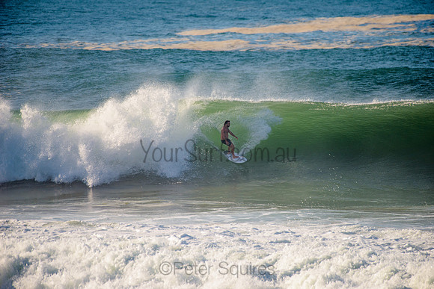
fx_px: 6029
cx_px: 217
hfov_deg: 4.1
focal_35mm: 500
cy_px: 144
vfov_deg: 2.8
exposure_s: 1/1600
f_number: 5.6
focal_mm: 500
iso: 140
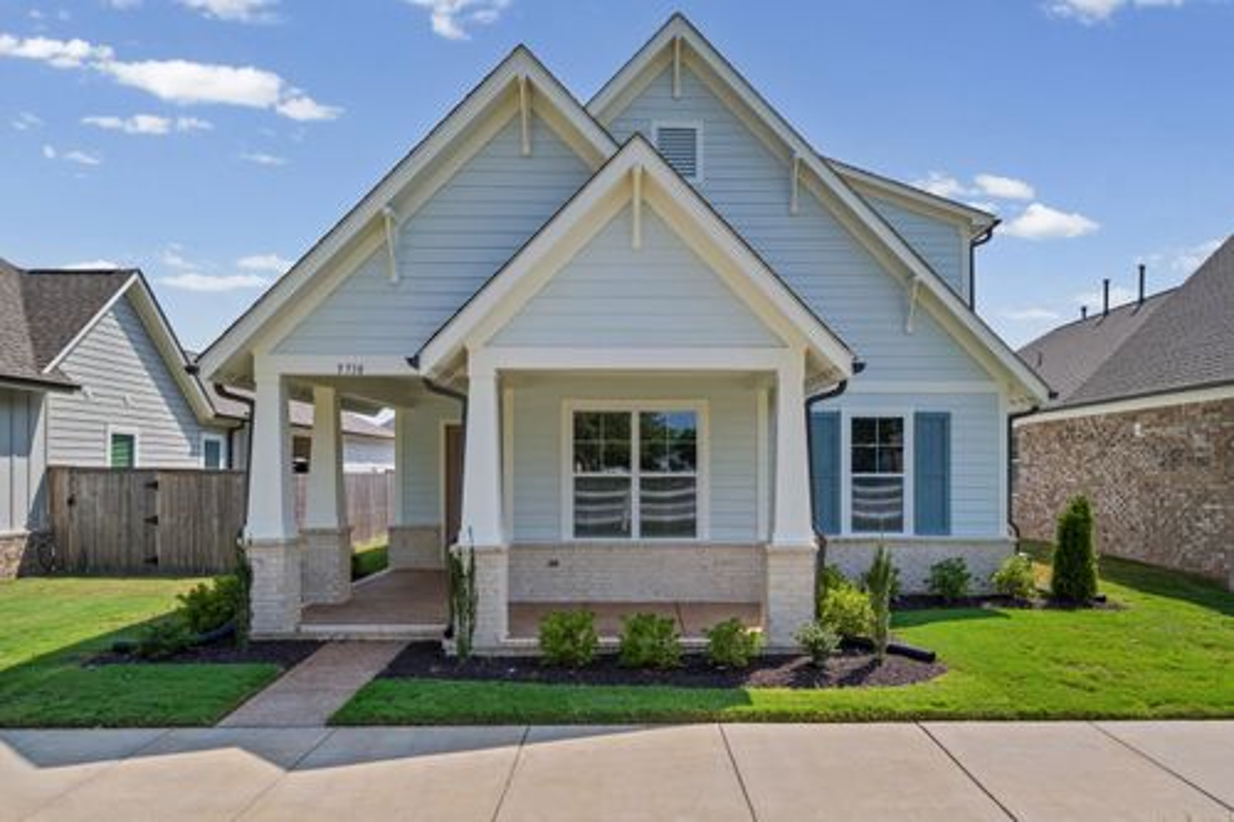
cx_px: 617
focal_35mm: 23
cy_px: 411
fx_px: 788
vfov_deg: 55.1
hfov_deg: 76.1
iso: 640
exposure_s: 1/750
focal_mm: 23
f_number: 8
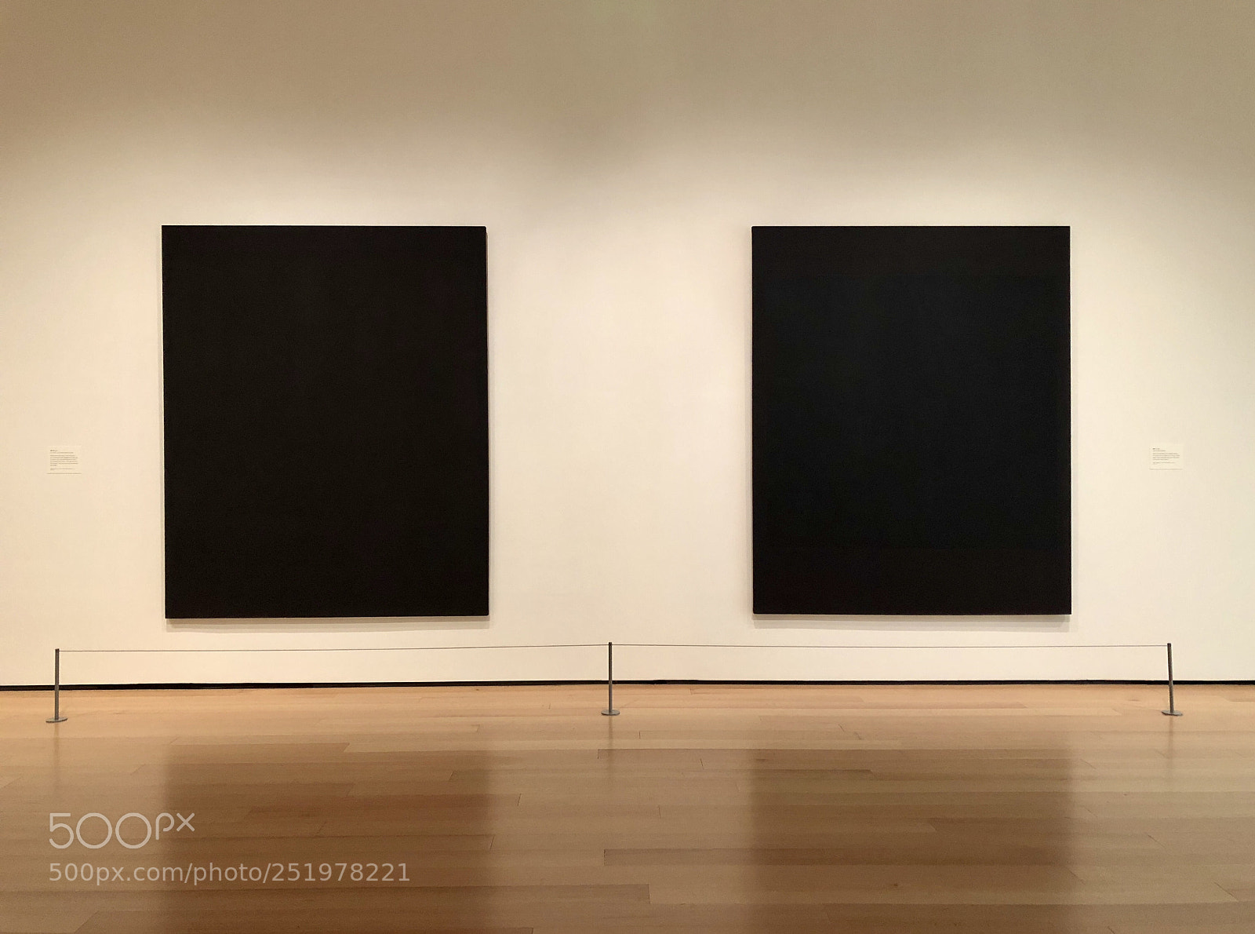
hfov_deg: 61.8
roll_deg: +0.0
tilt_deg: +0.1
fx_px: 1048
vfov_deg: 48.0
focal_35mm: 29
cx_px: 628
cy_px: 467
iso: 80
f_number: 1.8
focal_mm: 3.99
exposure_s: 1/15
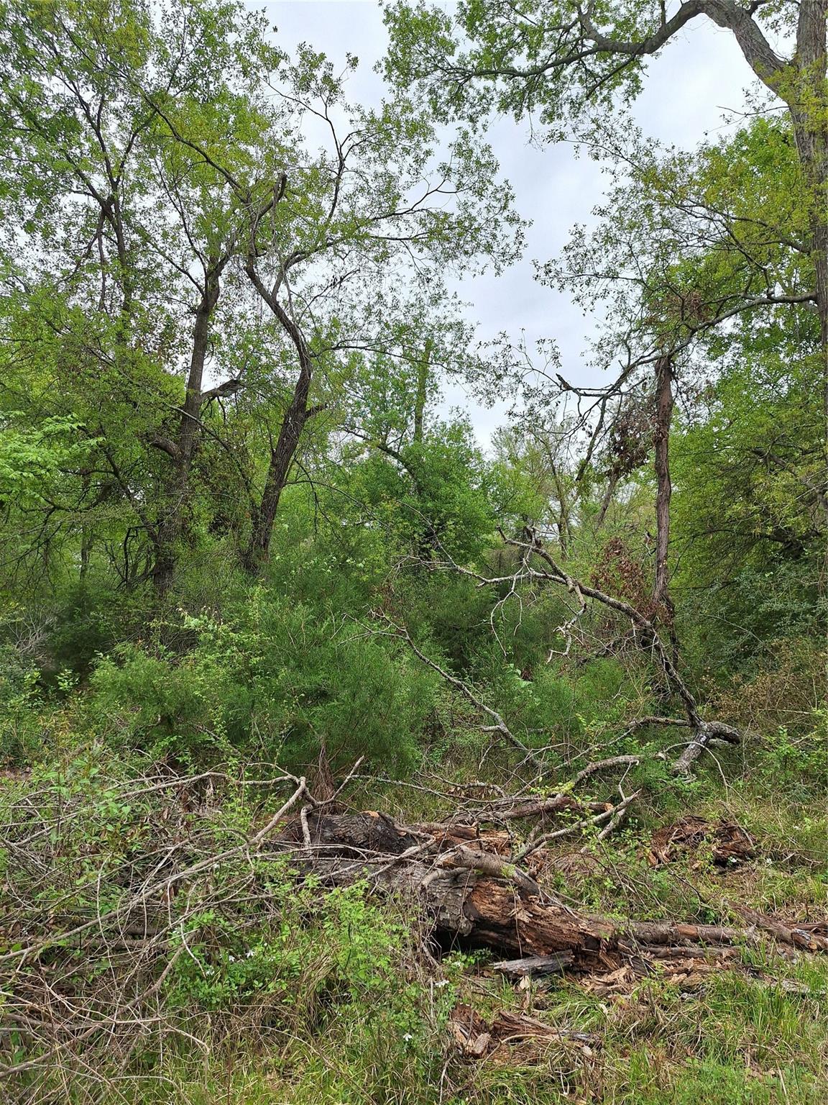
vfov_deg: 73.9
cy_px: 552
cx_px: 414
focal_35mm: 23
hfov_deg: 58.9
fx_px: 734
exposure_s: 1/1433
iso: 40
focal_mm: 5.54
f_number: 1.8
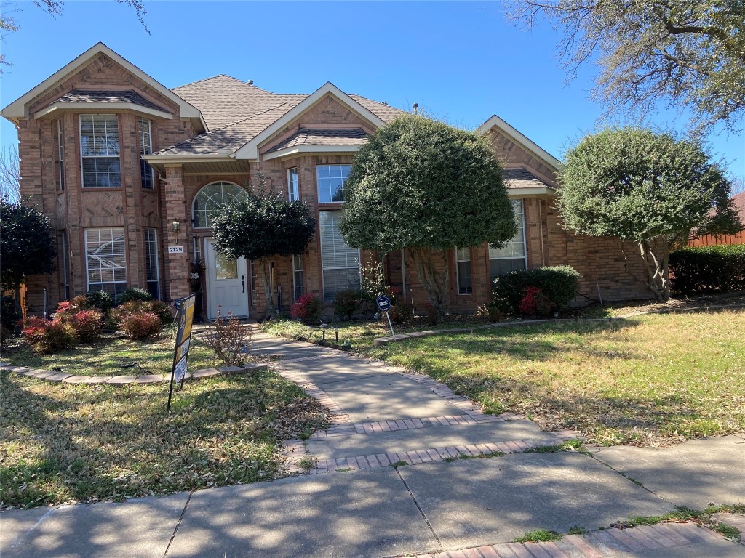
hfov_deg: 67.3
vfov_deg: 53.1
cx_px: 372
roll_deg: +2.6
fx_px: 560
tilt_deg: +0.4
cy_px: 279
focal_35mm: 26
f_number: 1.8
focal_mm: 4.25
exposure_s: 1/912
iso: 32
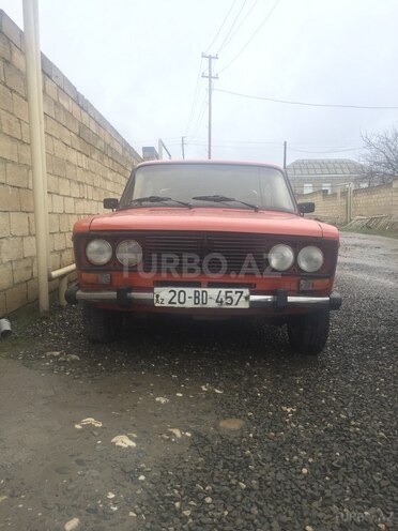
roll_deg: +0.7
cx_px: 199
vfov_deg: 61.7
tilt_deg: -4.0
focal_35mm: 29
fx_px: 445
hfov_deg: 48.2
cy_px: 266
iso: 32
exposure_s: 1/102
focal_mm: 4.15
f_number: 2.2
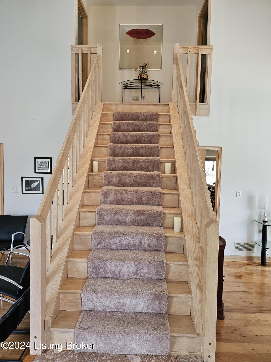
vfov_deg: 73.9
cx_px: 136
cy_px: 181
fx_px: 240
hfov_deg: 58.9
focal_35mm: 23
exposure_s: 1/120
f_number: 1.7
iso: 250
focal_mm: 6.3
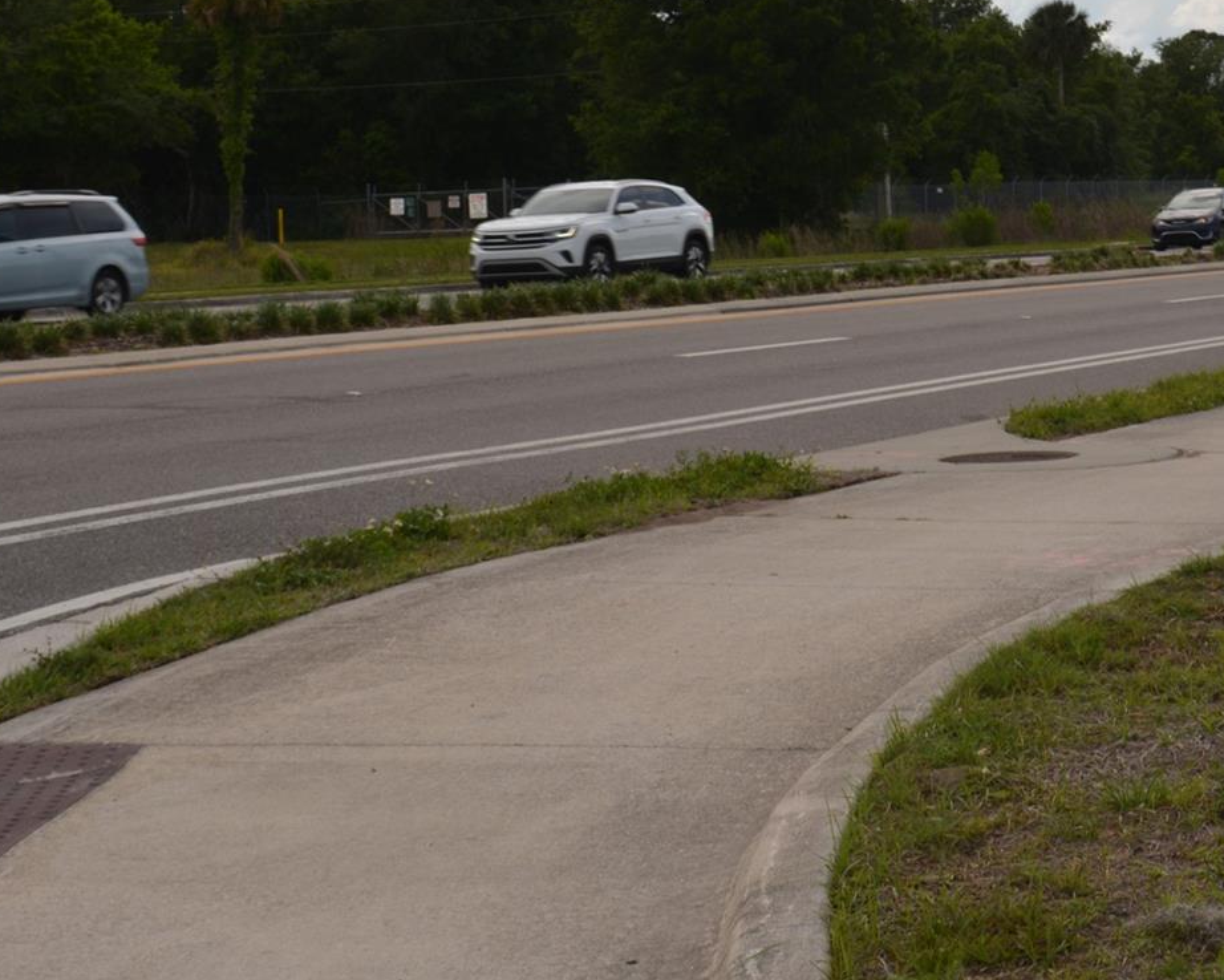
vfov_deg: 18.5
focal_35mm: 83
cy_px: 372
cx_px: 874
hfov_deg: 22.8
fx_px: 3007
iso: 100
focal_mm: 34
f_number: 11
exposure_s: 1/200
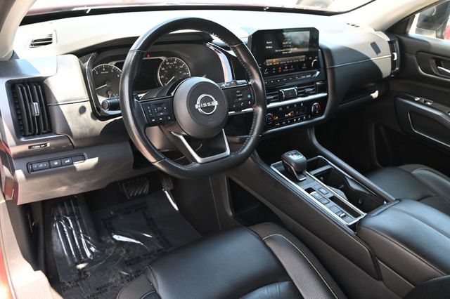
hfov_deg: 62.0
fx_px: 375
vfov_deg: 43.6
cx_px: 225
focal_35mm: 30
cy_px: 150
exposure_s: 1/125
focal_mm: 20
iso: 500
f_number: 3.8
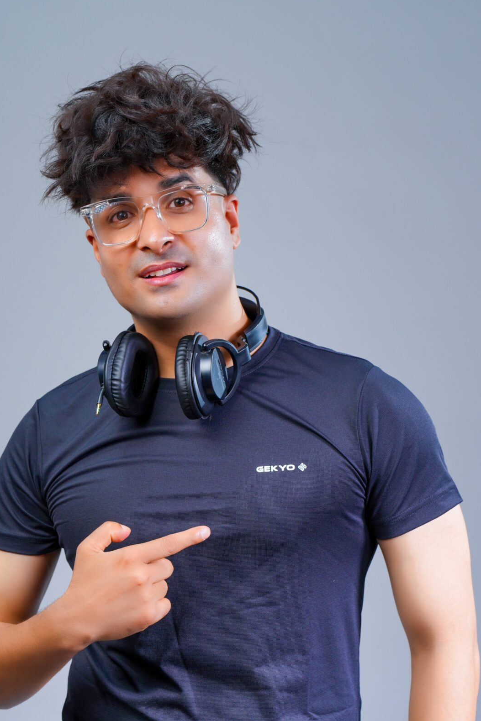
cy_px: 463
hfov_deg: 11.4
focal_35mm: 120
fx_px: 2404
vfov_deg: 17.0
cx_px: 202
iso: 100
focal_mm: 74
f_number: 5
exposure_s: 1/125
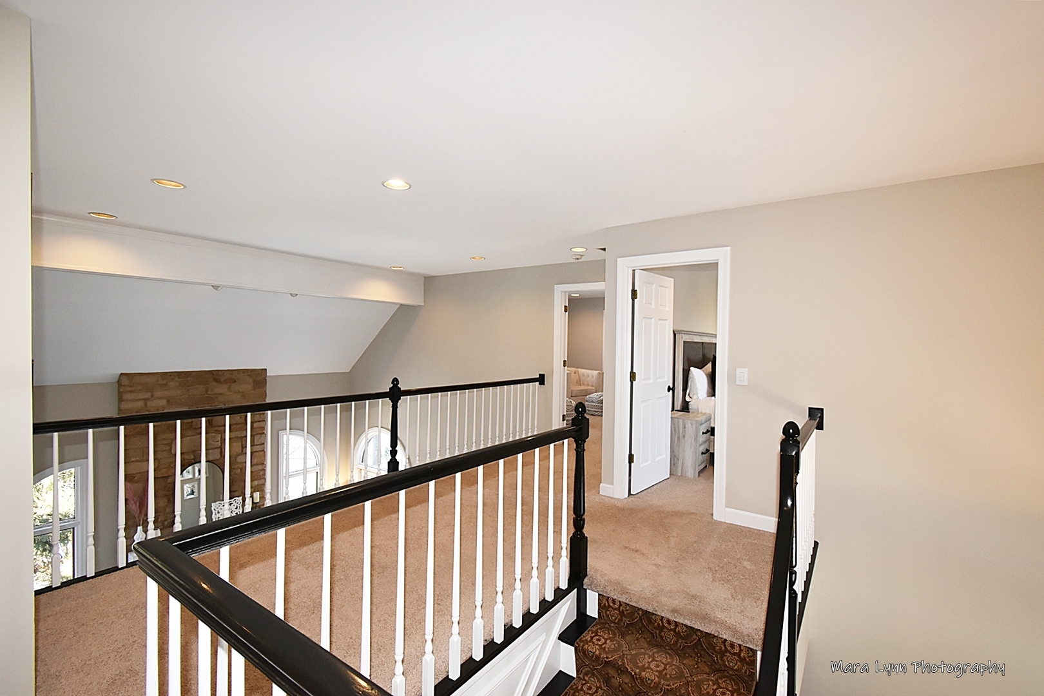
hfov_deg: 100.4
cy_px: 348
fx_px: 435
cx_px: 522
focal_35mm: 15
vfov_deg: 77.3
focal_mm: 10
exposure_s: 1/125
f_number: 5.6
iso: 800
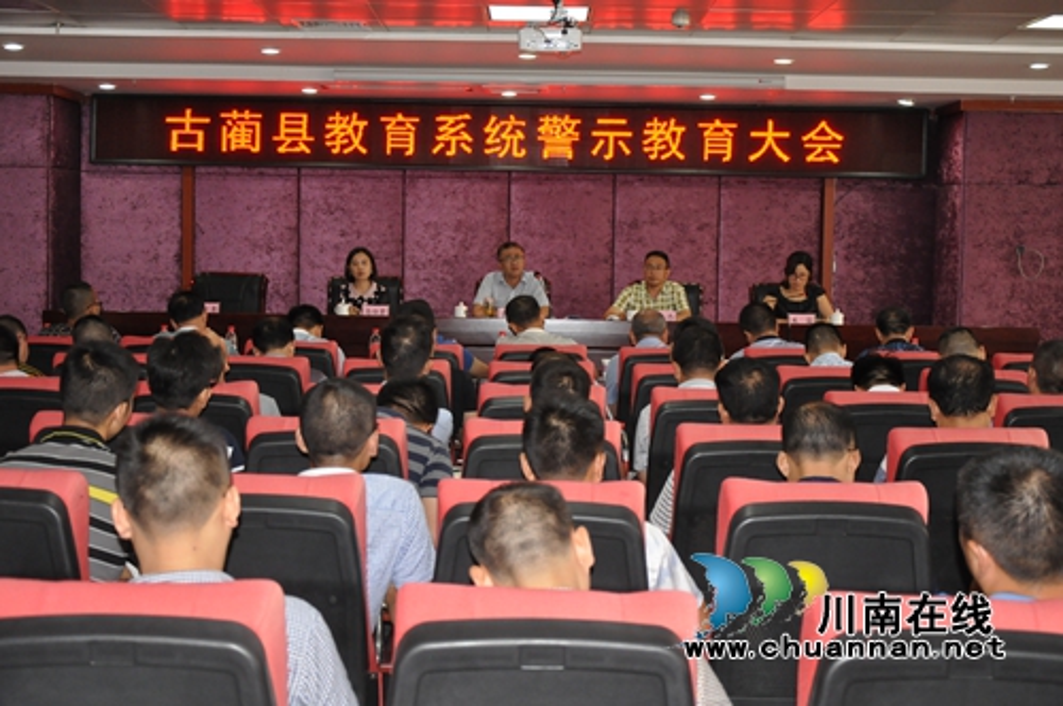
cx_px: 532
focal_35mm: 57
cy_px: 353
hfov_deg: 35.1
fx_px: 1681
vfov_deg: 23.7
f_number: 4.5
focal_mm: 38
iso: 1600
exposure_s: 1/60
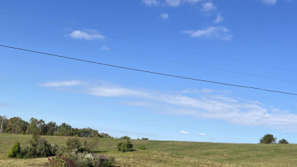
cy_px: 130
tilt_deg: +4.8
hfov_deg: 46.3
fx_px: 346
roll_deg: -7.5
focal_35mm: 44
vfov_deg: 26.7
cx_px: 134
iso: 50
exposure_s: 1/4444
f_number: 1.5
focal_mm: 5.7
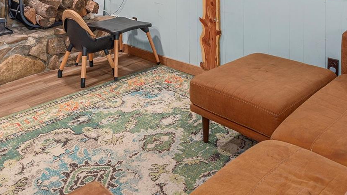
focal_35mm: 36
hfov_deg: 55.3
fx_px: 331
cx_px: 168
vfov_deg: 27.7
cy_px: -53
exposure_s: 1/40
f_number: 8
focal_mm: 14
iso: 320
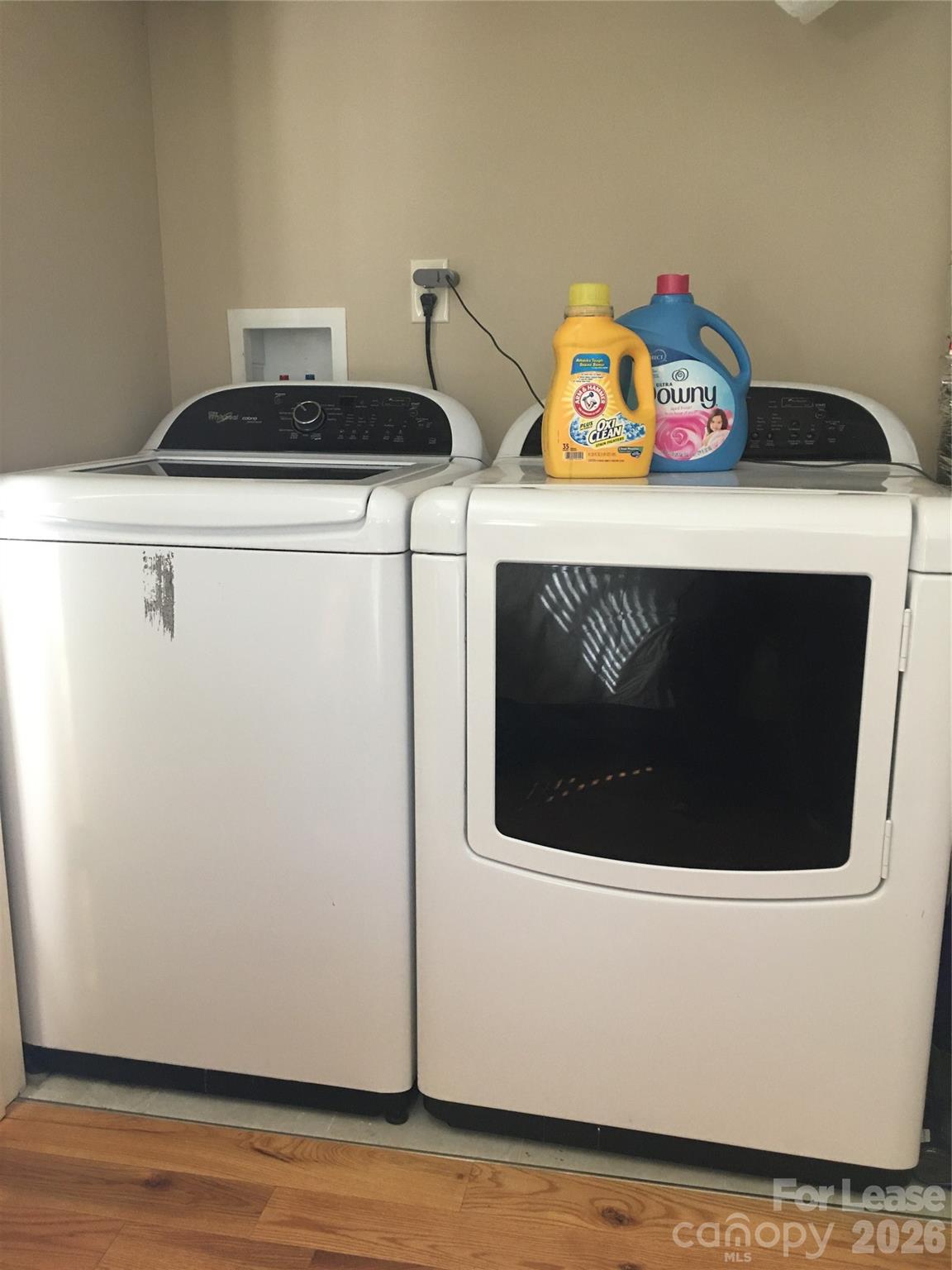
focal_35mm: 29
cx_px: 476
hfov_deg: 48.2
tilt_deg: -13.4
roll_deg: +0.3
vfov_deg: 61.7
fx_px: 1063
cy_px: 635
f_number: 2.2
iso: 50
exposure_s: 1/15
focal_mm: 4.15
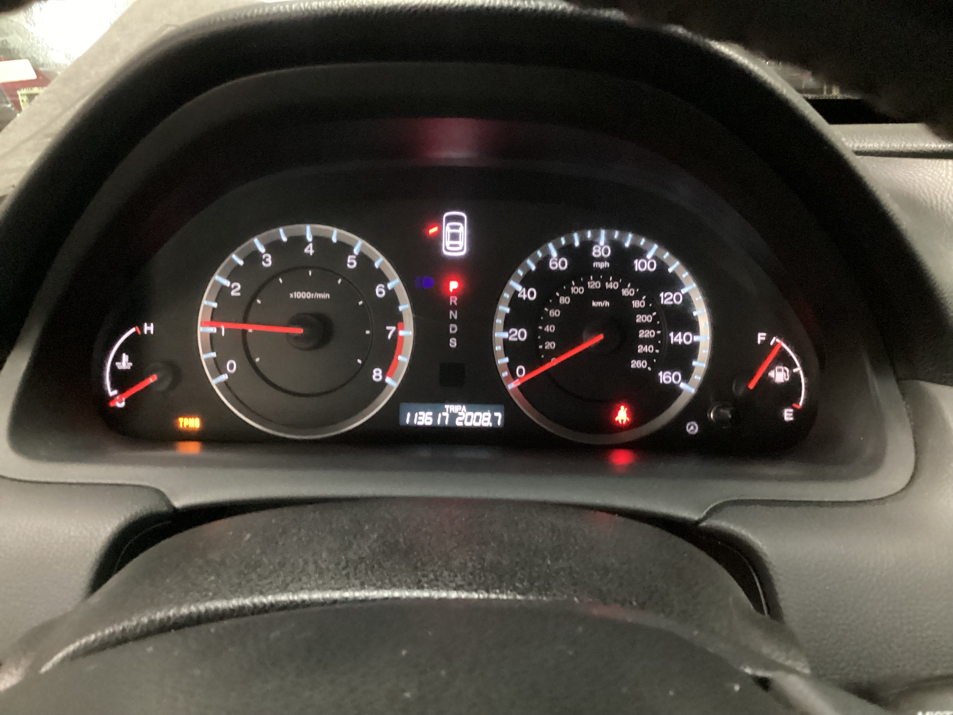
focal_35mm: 31
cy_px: 358
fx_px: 853
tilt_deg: -20.5
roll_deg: -1.5
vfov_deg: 45.4
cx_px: 476
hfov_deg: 58.4
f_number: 2.4
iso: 640
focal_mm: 3.3
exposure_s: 1/20
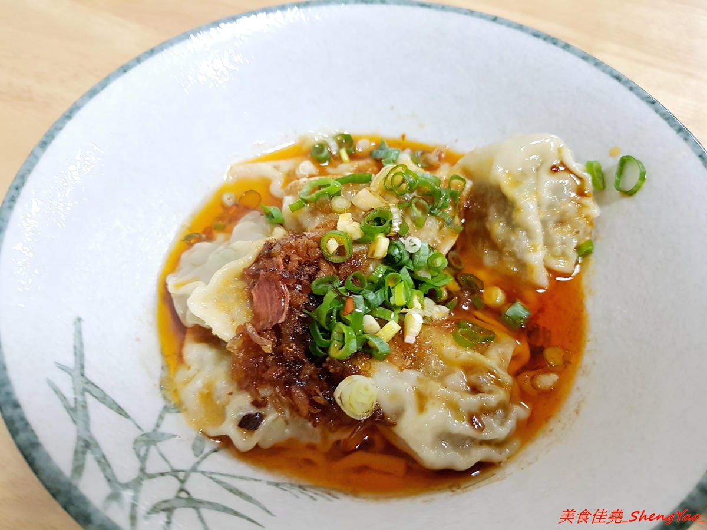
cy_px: 265
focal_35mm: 26
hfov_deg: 67.3
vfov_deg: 53.1
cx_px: 354
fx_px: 531
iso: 200
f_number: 1.7
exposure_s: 1/30
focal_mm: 4.3
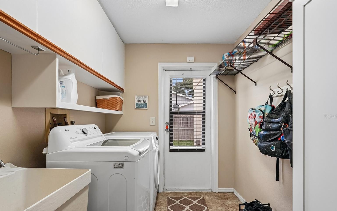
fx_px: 156
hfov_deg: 94.4
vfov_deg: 67.8
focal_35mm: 17
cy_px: 116
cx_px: 168
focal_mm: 16
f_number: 8
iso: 400
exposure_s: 1/25
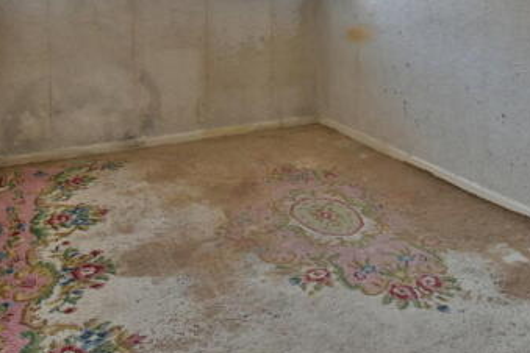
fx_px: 427
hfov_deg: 63.6
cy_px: 27
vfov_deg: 41.0
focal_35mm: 29
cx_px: 251
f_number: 8
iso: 400
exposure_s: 1/6
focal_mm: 10
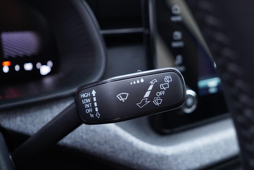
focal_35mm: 36
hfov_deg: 53.1
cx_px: 127
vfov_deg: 36.9
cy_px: 85
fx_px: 254
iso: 400
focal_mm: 24
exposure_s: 1/40
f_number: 2.8
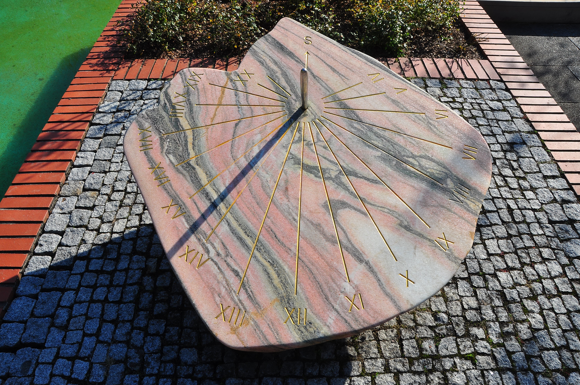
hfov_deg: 67.4
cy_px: 192
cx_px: 290
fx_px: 434
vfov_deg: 47.8
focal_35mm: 27
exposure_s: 1/160
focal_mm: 18
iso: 200
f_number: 11
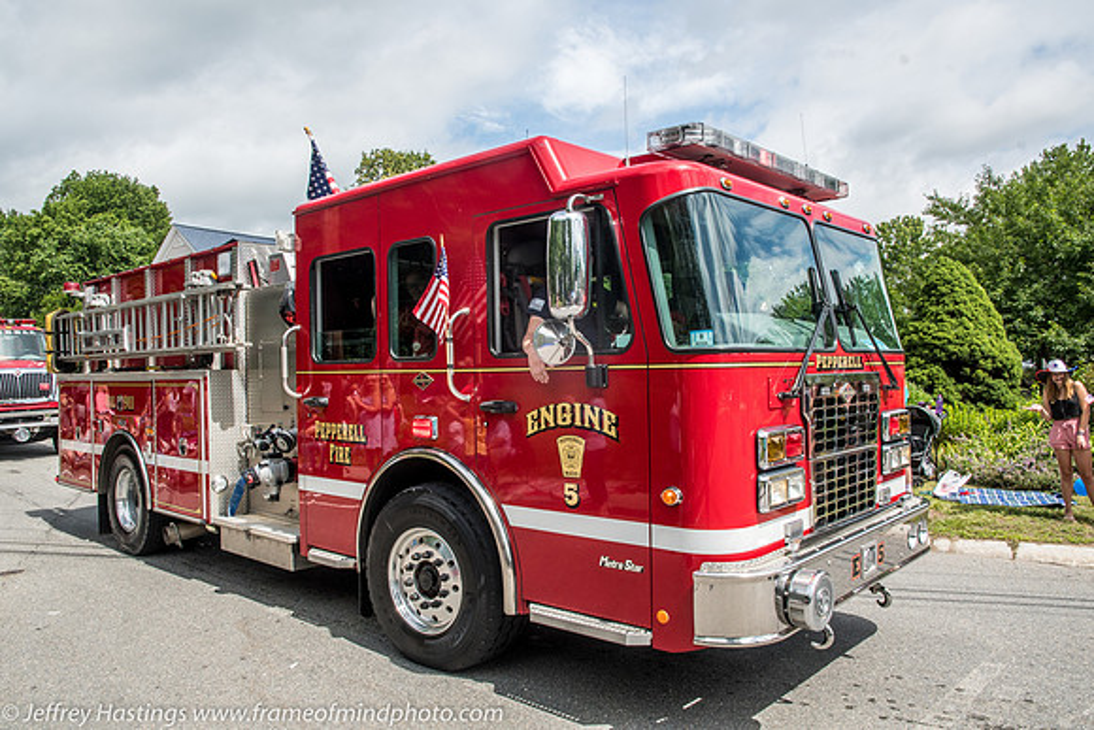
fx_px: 729
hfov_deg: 73.7
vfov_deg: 53.2
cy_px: 365
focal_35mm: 24
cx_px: 547
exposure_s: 1/320
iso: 200
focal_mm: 16
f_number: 13
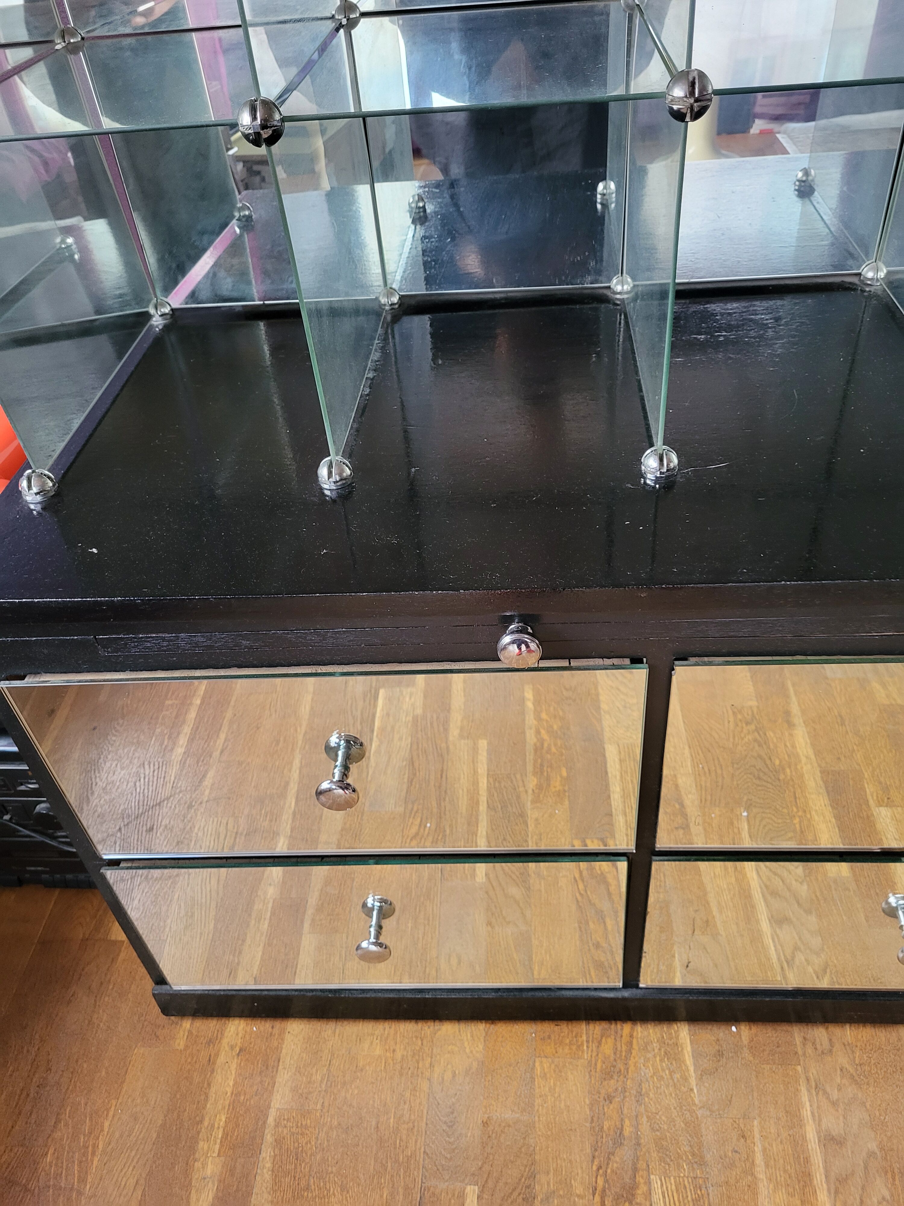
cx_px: 452
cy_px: 603
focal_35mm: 26
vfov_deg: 67.3
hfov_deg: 53.1
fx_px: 905
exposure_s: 1/50
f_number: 1.8
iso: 400
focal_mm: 5.4
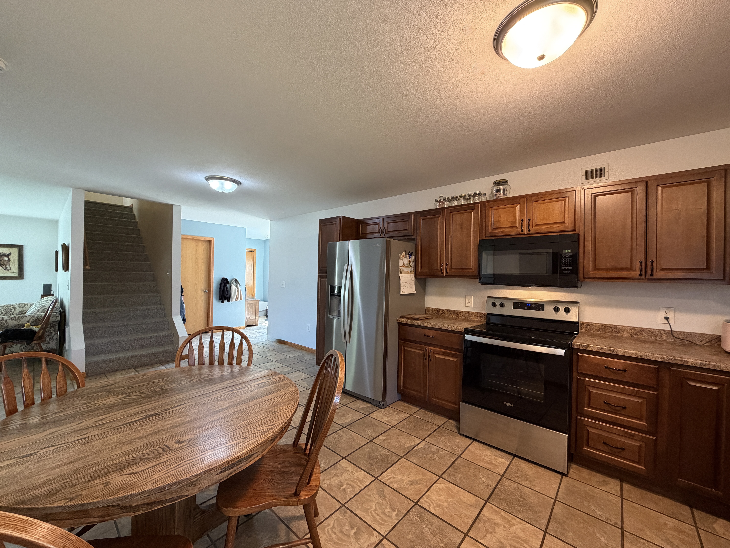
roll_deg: -1.0
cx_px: 365
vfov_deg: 85.7
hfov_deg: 102.1
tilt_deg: +0.3
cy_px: 274
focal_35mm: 14
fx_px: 295
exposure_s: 1/60
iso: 320
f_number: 2.2
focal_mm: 2.22
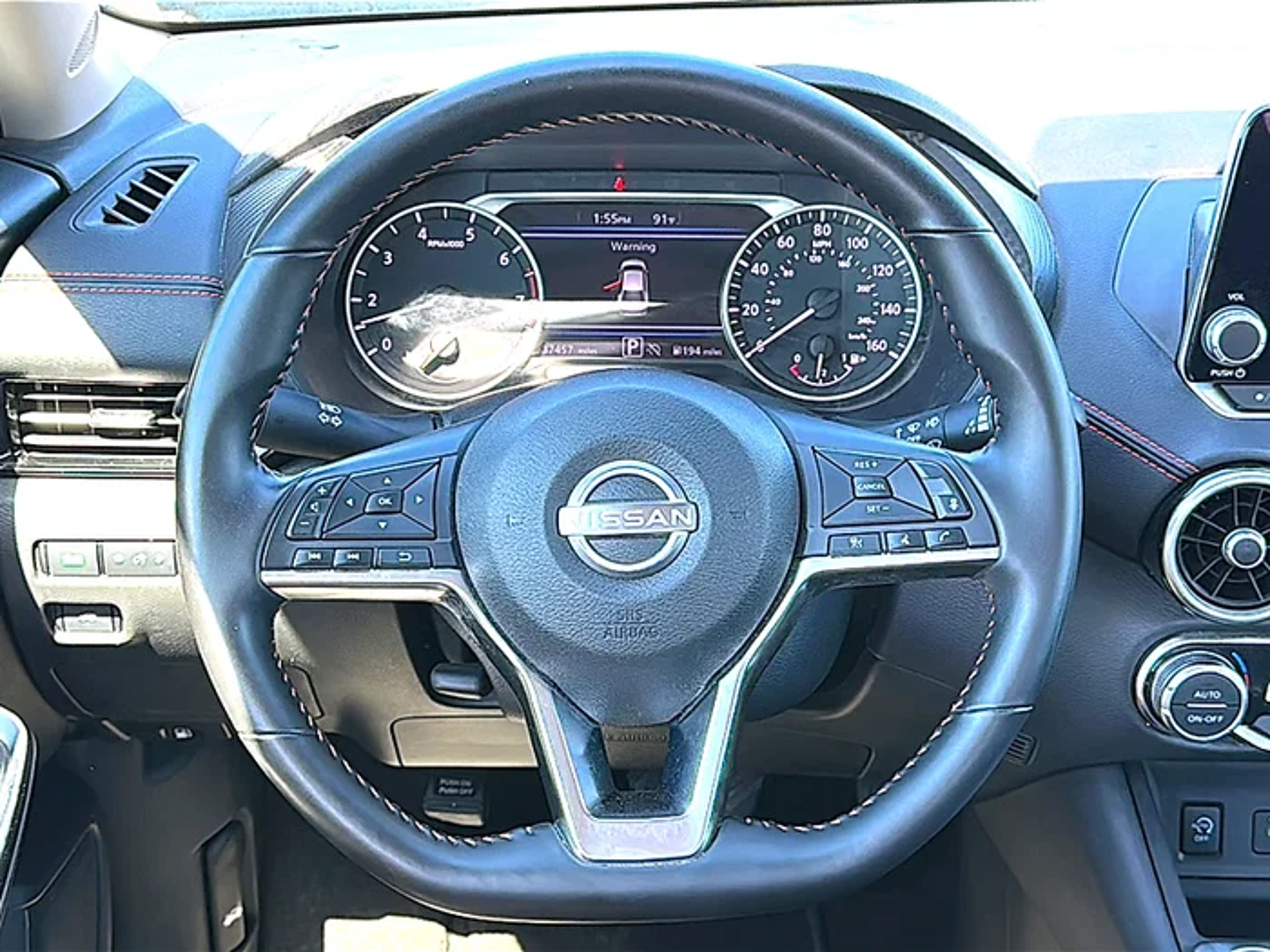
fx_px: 1614
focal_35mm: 44
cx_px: 635
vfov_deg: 32.9
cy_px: 476
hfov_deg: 42.9
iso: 100
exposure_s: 1/119
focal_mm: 6.86
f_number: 1.78
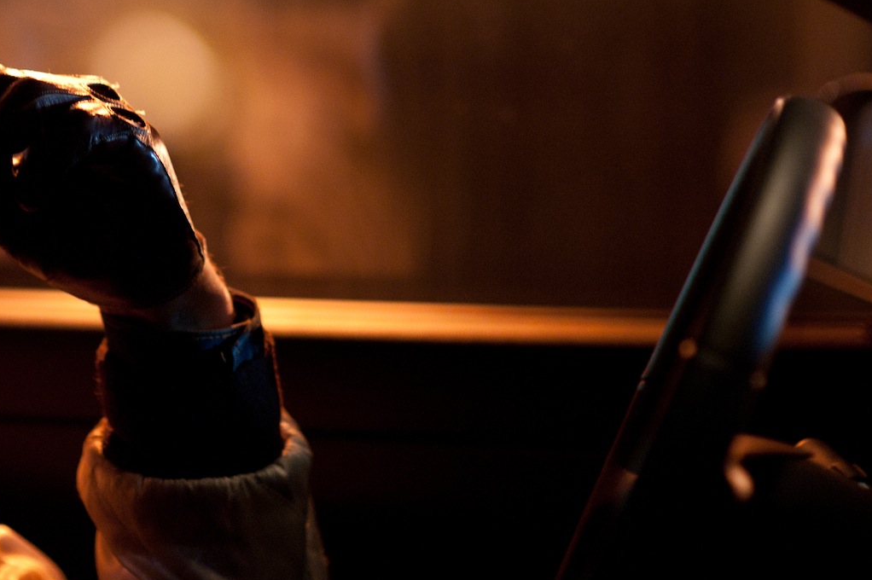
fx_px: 4284
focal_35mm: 177
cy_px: 62
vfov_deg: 7.7
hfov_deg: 11.6
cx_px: 171
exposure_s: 1/50
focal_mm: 85
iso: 1600
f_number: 1.4
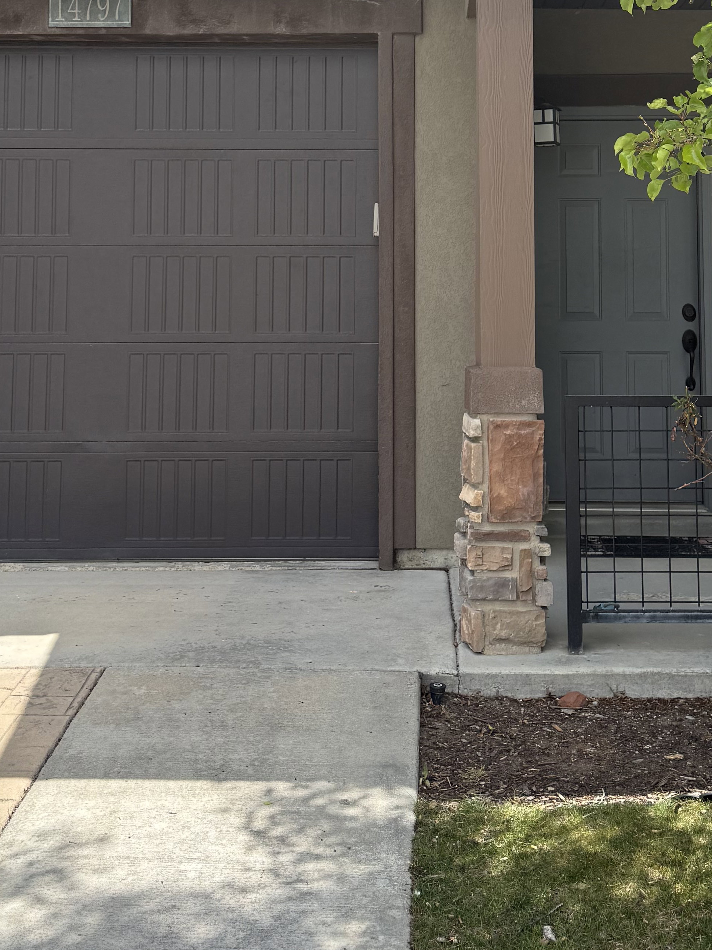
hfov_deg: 27.5
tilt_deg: +3.5
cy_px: 187
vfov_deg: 35.0
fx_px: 1454
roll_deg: +0.1
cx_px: 427
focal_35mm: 53
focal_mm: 6.76
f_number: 1.78
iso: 80
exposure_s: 1/1855
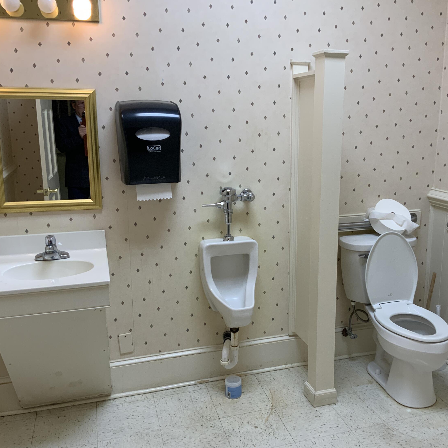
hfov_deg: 47.0
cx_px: 265
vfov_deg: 47.2
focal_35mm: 35
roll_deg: -0.5
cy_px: 225
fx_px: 512
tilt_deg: -10.1
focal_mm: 3
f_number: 1.8
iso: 64
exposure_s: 1/120
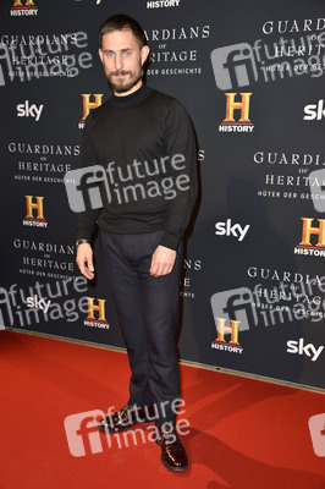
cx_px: 162
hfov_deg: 35.0
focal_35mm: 38
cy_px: 244
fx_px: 515
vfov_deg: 50.7
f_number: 5.6
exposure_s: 1/125
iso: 640
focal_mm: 38
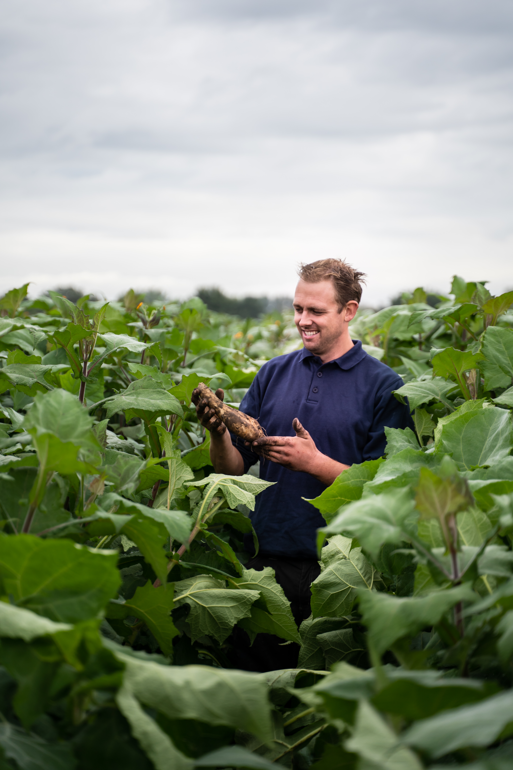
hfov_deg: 18.2
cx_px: 256
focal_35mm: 75
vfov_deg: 27.0
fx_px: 1603
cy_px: 385
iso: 250
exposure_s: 1/1250
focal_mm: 75
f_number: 2.8
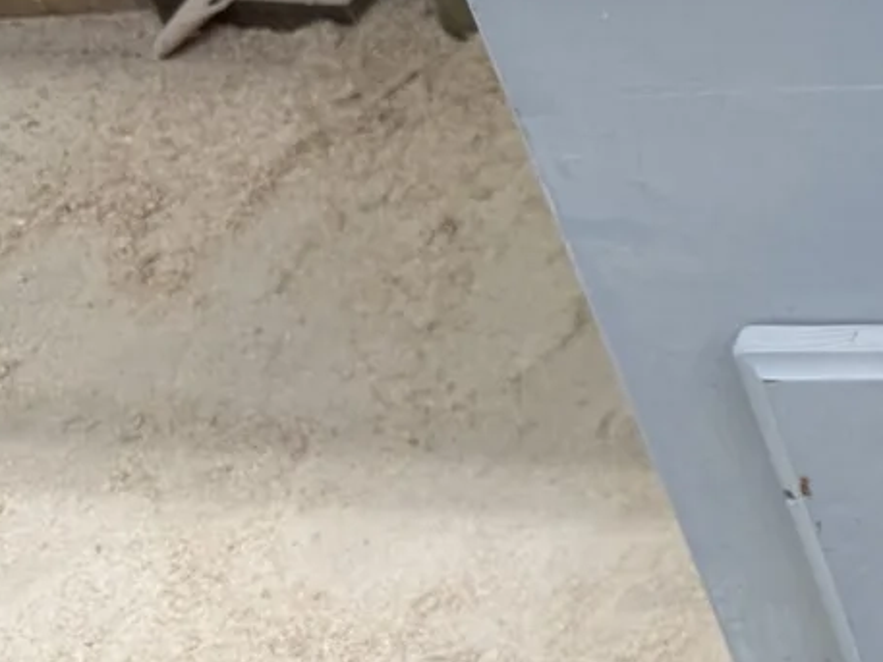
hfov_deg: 14.8
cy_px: 41
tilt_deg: -37.2
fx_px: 2679
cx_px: 1849
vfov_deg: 13.9
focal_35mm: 105
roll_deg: +1.7
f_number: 1.78
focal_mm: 6.76
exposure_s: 1/120
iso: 125
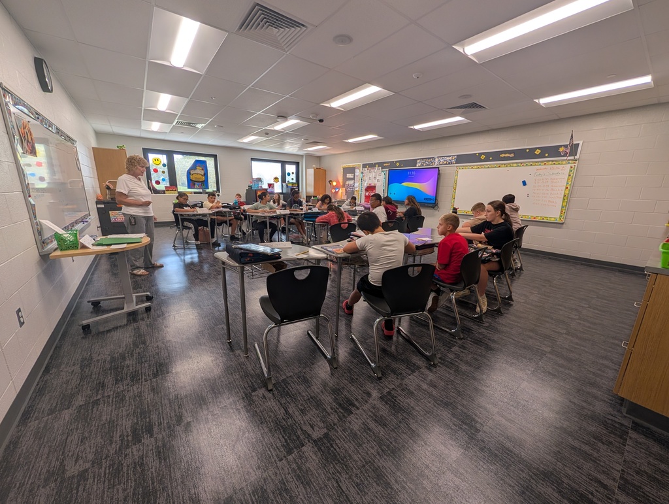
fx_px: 232
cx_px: 334
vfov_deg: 94.6
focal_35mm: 12
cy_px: 252
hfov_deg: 110.5
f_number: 1.7
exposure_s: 1/206
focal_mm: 2.02
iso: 47
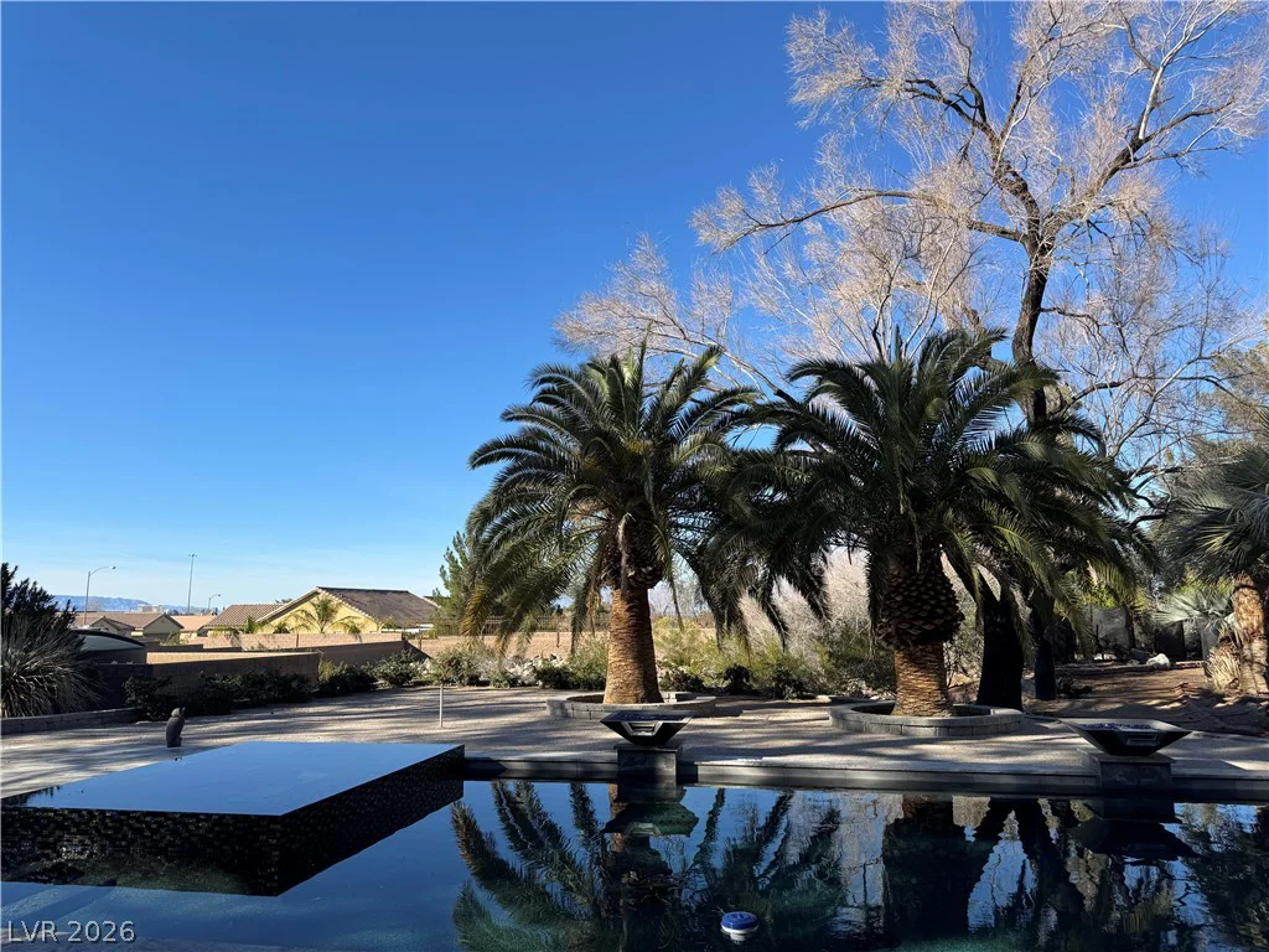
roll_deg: +0.6
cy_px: 476
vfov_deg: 56.8
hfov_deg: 71.6
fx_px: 880
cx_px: 634
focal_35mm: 24
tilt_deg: +8.4
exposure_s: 1/3413
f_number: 1.78
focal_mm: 6.76
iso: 80
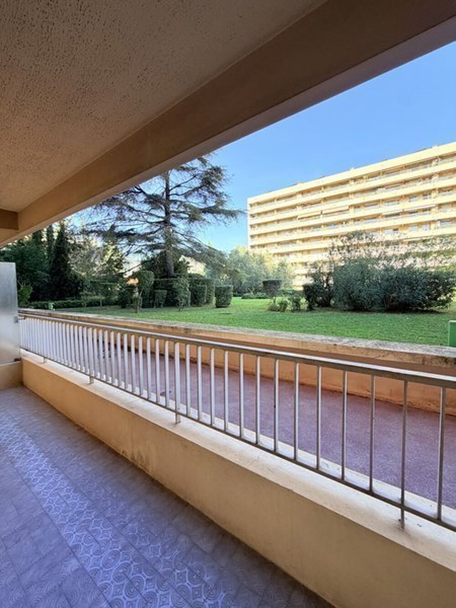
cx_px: 228
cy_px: 304
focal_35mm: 14
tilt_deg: -1.8
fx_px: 246
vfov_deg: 102.1
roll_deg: +1.2
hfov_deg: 85.7
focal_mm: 2.22
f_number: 2.2
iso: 50
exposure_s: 1/390
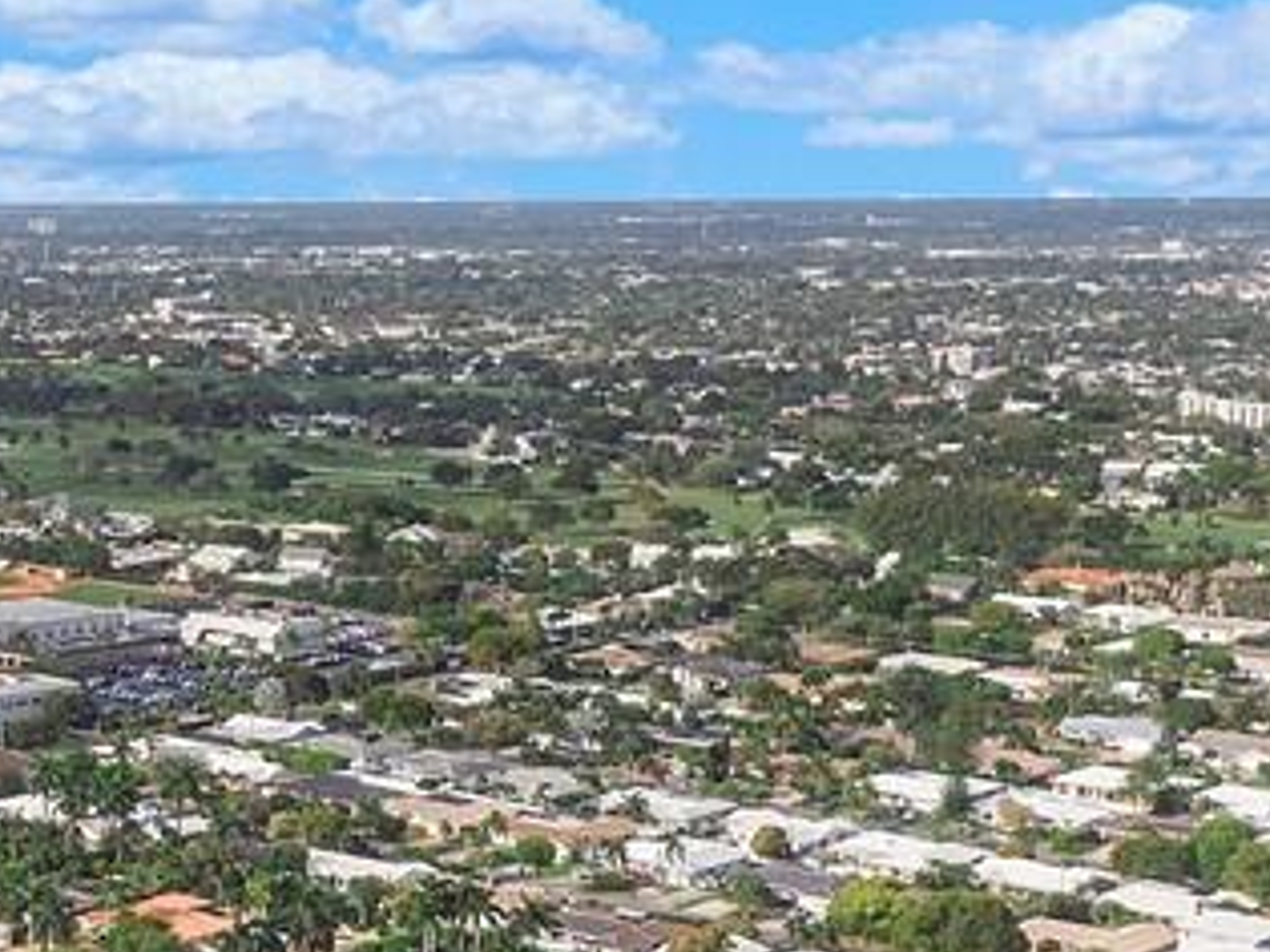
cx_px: -36
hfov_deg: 23.8
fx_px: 2861
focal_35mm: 78
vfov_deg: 18.8
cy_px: 664
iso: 100
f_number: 2.8
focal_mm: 4.39
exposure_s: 1/1600
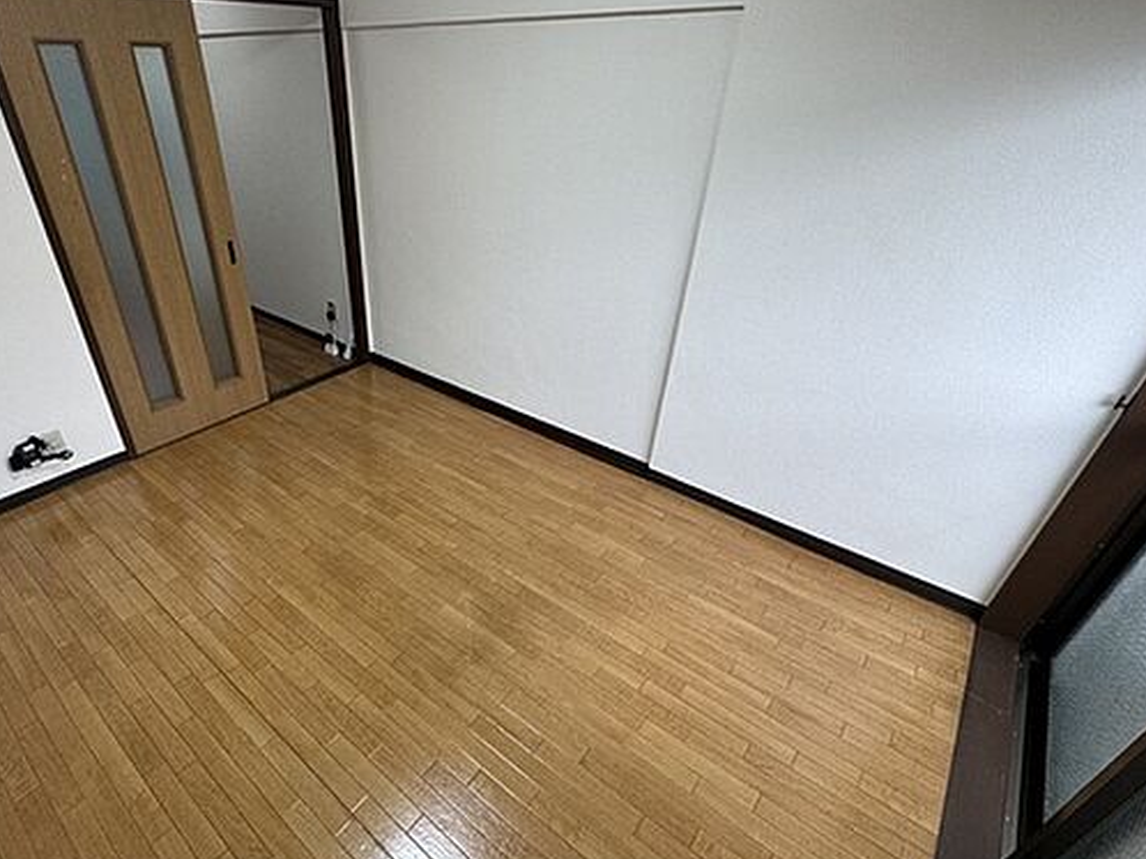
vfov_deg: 71.5
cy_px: 449
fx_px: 596
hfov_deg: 86.8
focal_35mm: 18
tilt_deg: -31.4
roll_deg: +0.0
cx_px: 467
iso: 160
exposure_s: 1/120
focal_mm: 2.22
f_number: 2.2
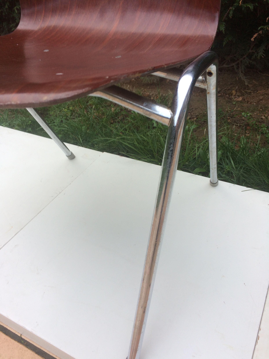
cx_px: 134
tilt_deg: -40.3
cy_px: 180
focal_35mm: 29
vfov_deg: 61.7
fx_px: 300
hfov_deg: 48.2
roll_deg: +1.9
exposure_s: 1/50
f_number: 2.2
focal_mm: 4.15
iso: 32
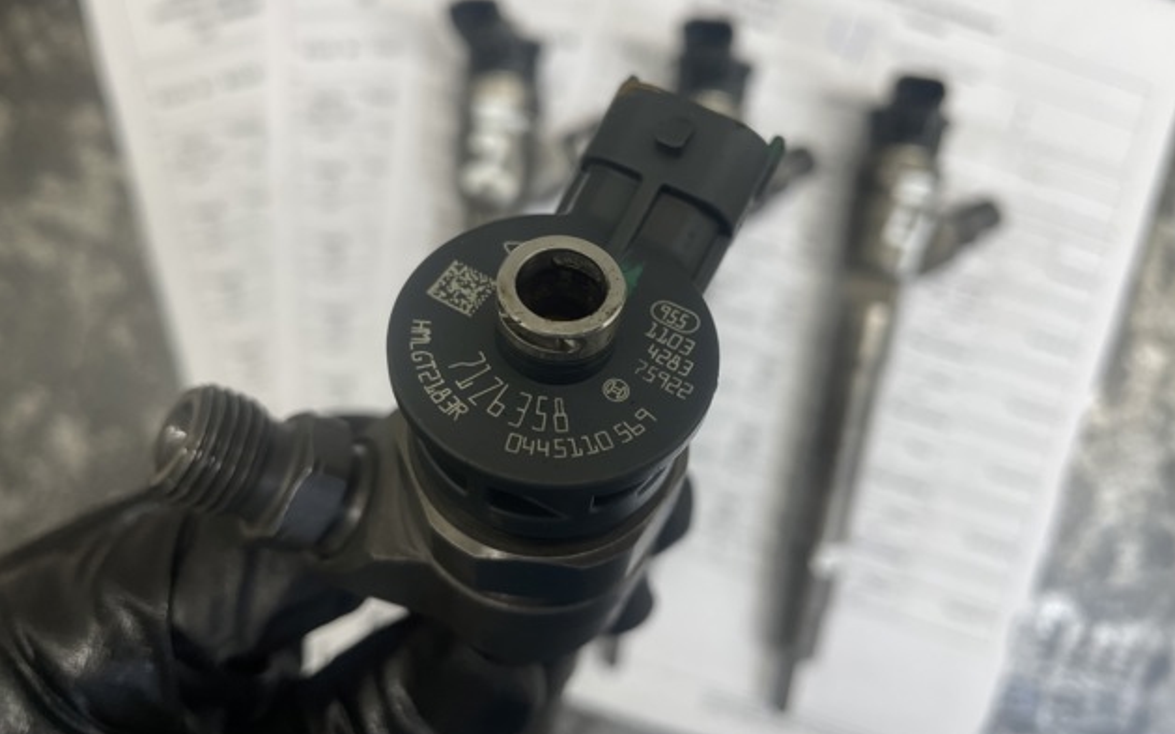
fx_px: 897
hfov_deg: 66.5
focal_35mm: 28
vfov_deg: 44.4
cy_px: 313
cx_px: 583
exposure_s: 1/100
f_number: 1.6
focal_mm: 4.2
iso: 40
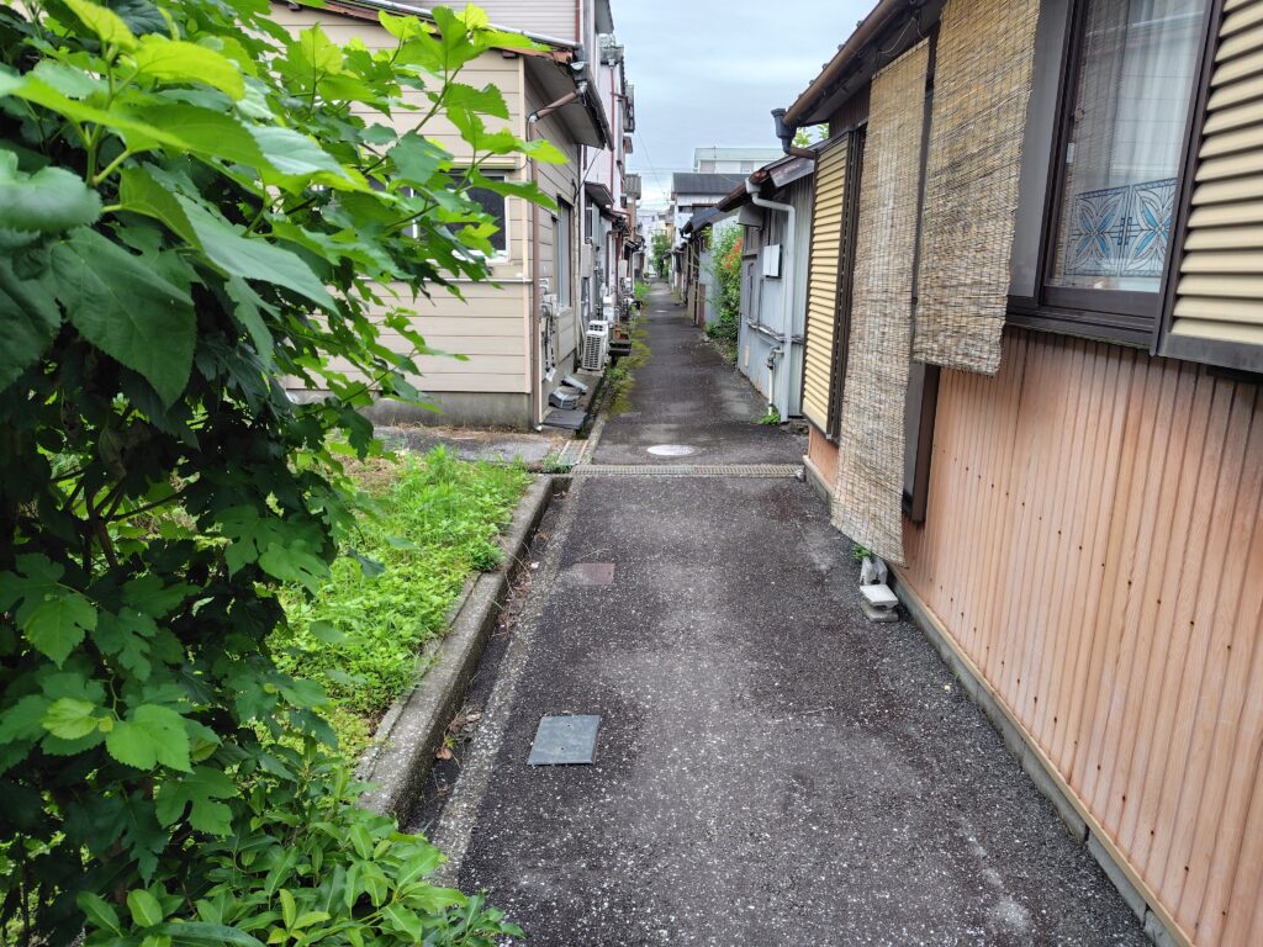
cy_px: 474
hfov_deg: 73.9
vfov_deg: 58.9
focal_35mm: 23
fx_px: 839
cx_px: 632
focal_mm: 5.6
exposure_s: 1/120
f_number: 1.9
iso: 50
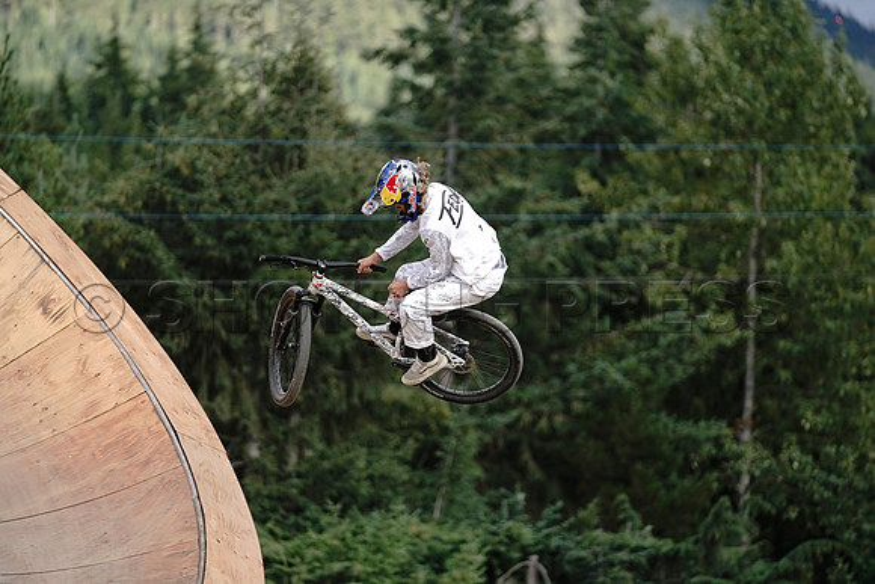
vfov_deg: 7.6
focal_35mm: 181
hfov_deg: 11.4
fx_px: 4400
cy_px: 292
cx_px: 438
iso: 320
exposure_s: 1/1250
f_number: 2.8
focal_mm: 181
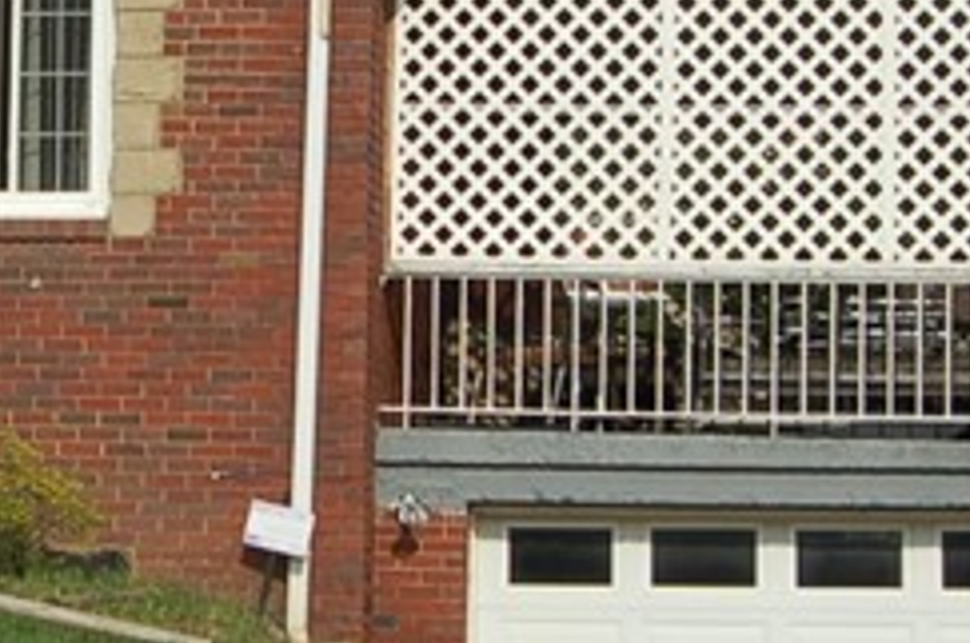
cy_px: 76
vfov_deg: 7.8
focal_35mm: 175
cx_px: -46
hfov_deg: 11.6
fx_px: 4706
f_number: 10
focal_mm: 26
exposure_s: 1/400
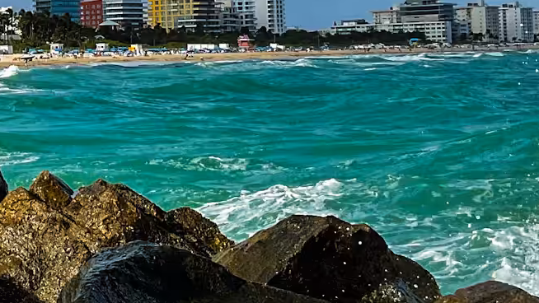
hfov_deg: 21.1
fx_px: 1415
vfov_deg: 12.1
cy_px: 0
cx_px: 49
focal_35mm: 99
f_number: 1.8
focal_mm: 3
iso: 16
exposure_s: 1/2500
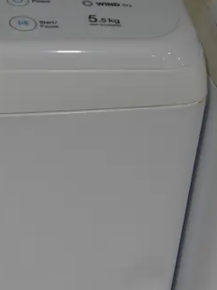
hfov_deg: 10.6
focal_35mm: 134
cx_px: -124
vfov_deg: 14.7
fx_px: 1119
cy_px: 180
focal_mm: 21
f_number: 4.6
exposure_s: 1/80
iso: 200
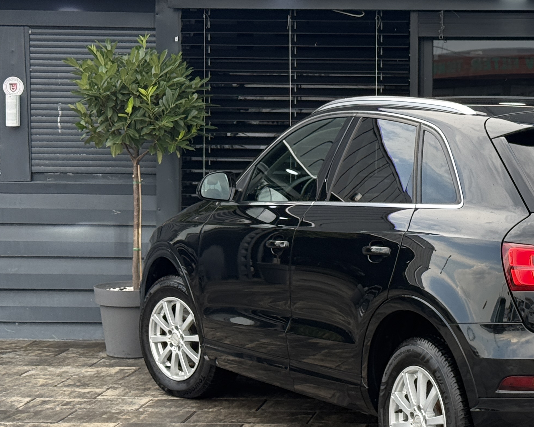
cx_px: 496
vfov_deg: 16.0
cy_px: 192
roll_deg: +0.1
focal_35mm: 96
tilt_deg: -2.5
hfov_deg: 19.5
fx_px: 1517
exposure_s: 1/794
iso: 100
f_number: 1.78
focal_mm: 6.76
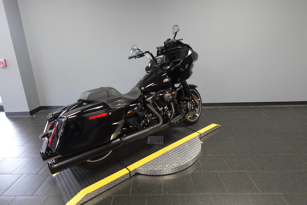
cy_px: 102
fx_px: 171
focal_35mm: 20
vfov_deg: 61.9
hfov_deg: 84.0
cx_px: 154
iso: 1250
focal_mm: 7.6
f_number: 2
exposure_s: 1/160
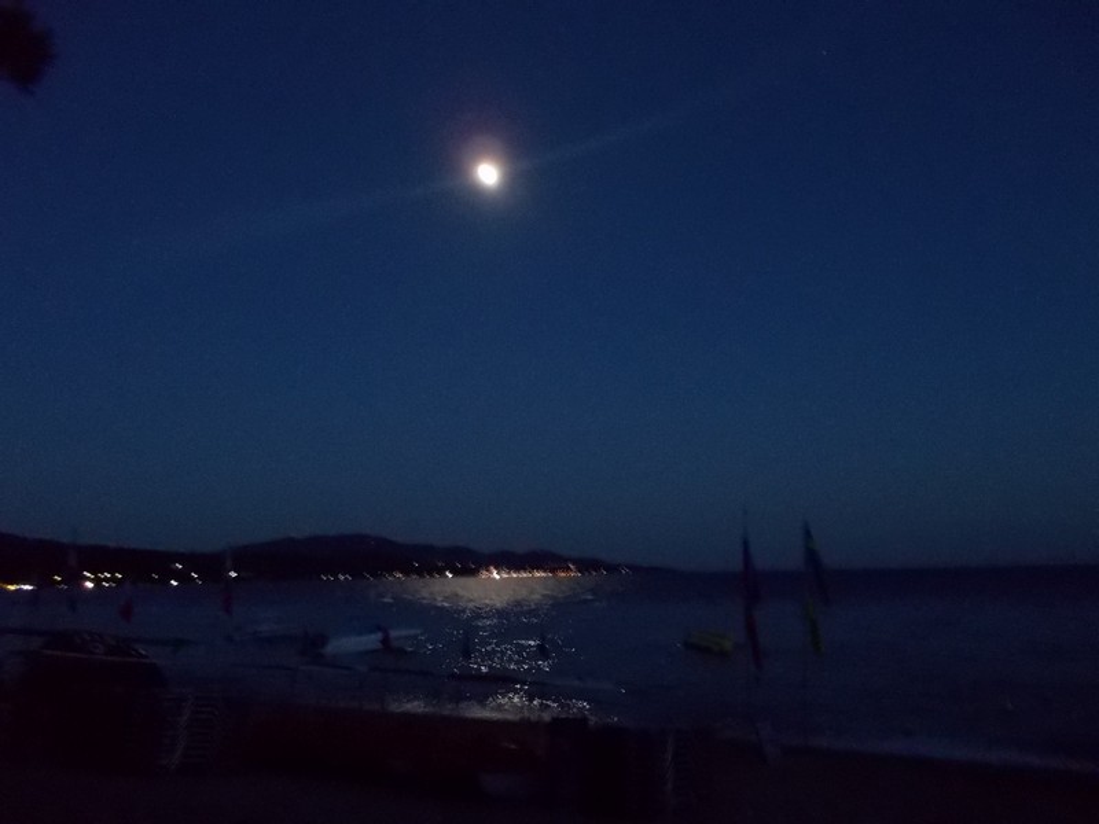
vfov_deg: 48.2
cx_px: 550
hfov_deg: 61.7
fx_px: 921
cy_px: 412
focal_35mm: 29
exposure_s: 1/2
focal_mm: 4.1
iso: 400
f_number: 3.3
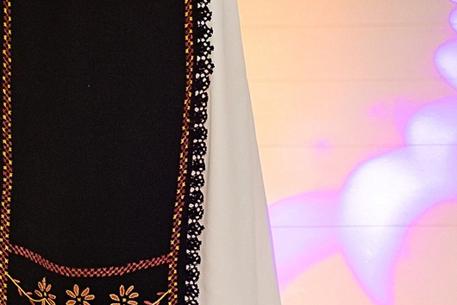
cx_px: 91
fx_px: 2146
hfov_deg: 12.1
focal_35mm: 169
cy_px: -51
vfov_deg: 8.1
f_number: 1.8
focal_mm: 35
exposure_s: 1/200
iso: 640
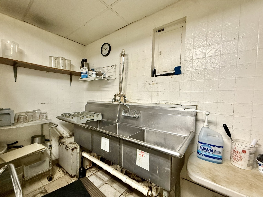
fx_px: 114
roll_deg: -1.3
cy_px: 101
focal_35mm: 15
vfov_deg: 81.7
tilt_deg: -3.3
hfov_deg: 98.0
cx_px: 122
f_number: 2.2
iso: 500
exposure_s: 1/60
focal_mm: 2.22
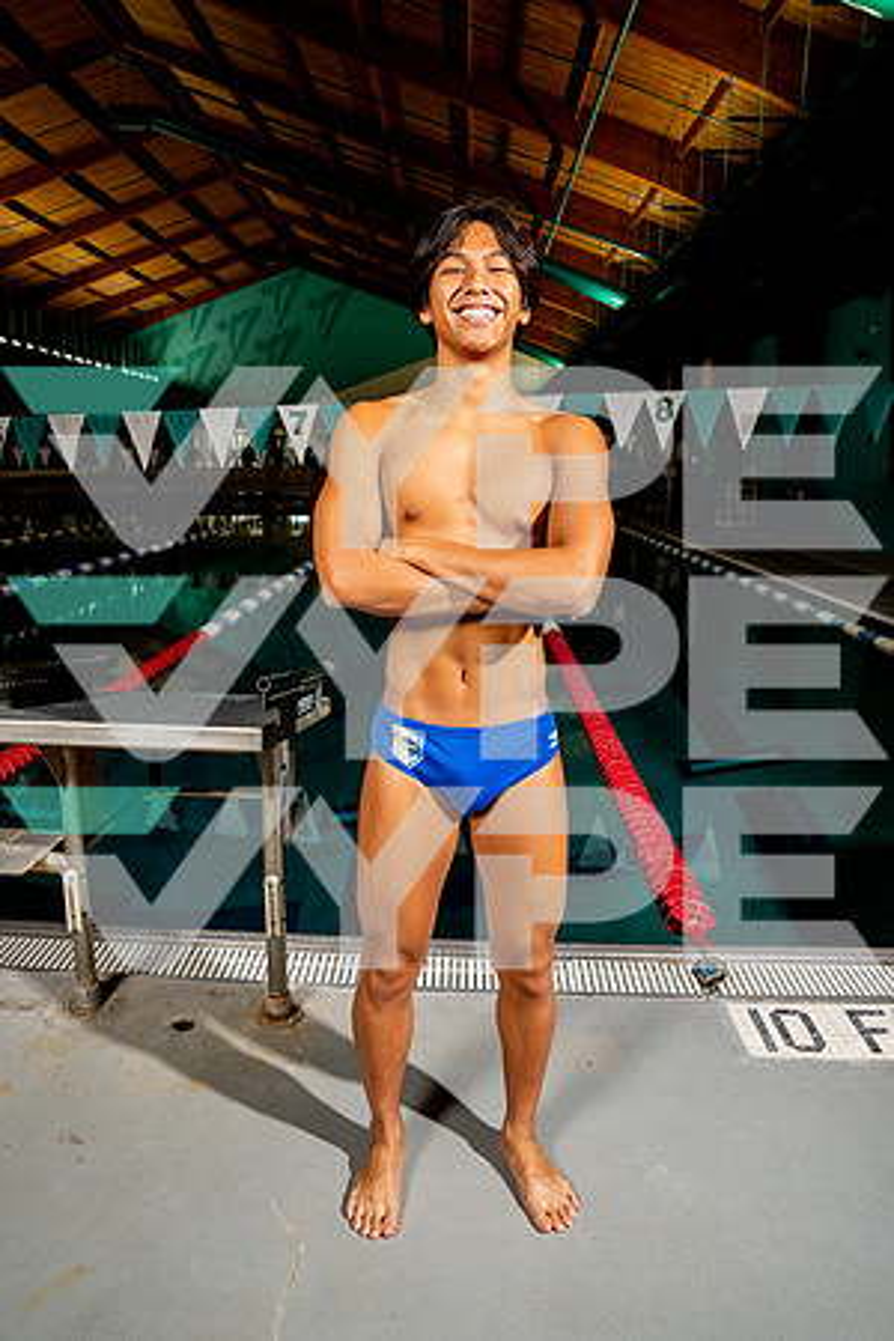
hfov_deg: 53.1
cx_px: 447
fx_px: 894
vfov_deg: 73.7
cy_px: 670
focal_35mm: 24
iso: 500
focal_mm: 24
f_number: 7.1
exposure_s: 1/125
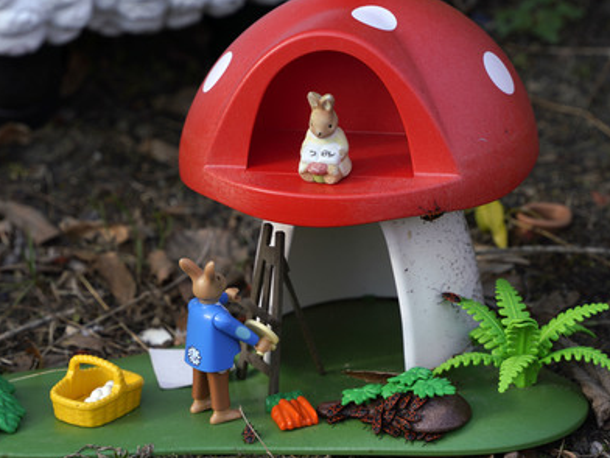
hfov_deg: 9.0
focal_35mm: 221
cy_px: 227
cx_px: 318
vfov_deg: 6.7
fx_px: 3894
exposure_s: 1/125
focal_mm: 200
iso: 160
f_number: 8
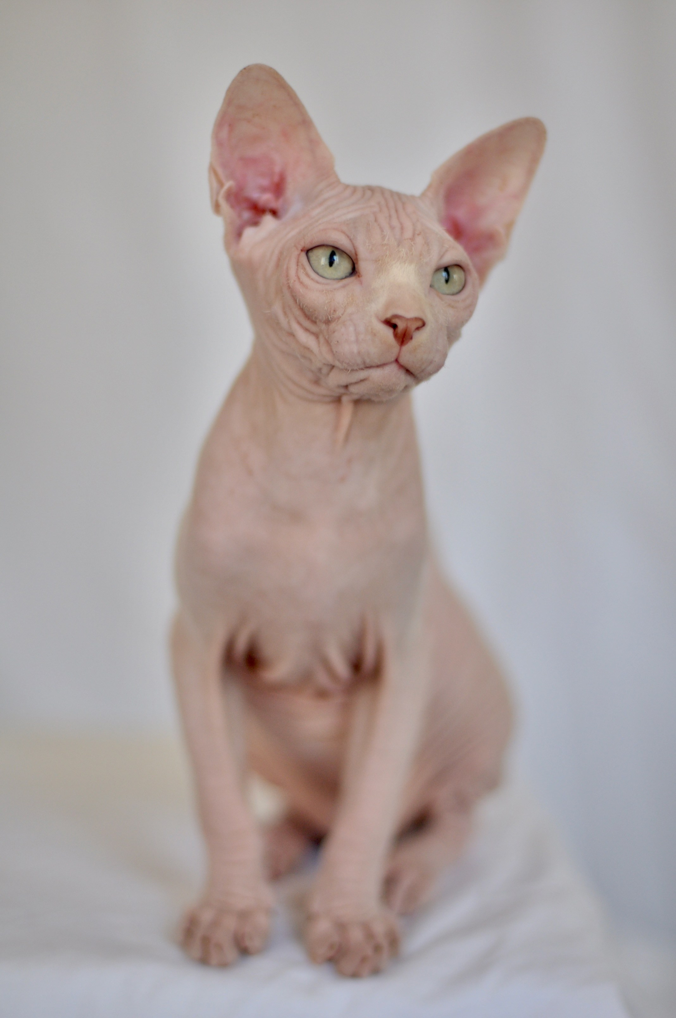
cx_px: 338
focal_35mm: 75
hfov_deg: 18.1
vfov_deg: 27.0
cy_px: 509
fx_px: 2118
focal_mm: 50
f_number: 1.4
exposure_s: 1/500
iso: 400
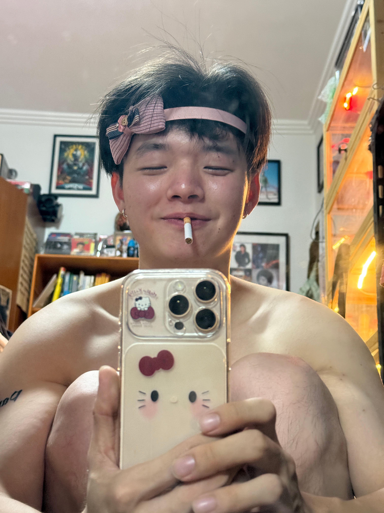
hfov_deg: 30.3
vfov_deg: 39.7
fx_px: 710
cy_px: 256
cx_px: 192
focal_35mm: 48
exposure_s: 1/30
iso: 500
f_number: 1.78
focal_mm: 6.76
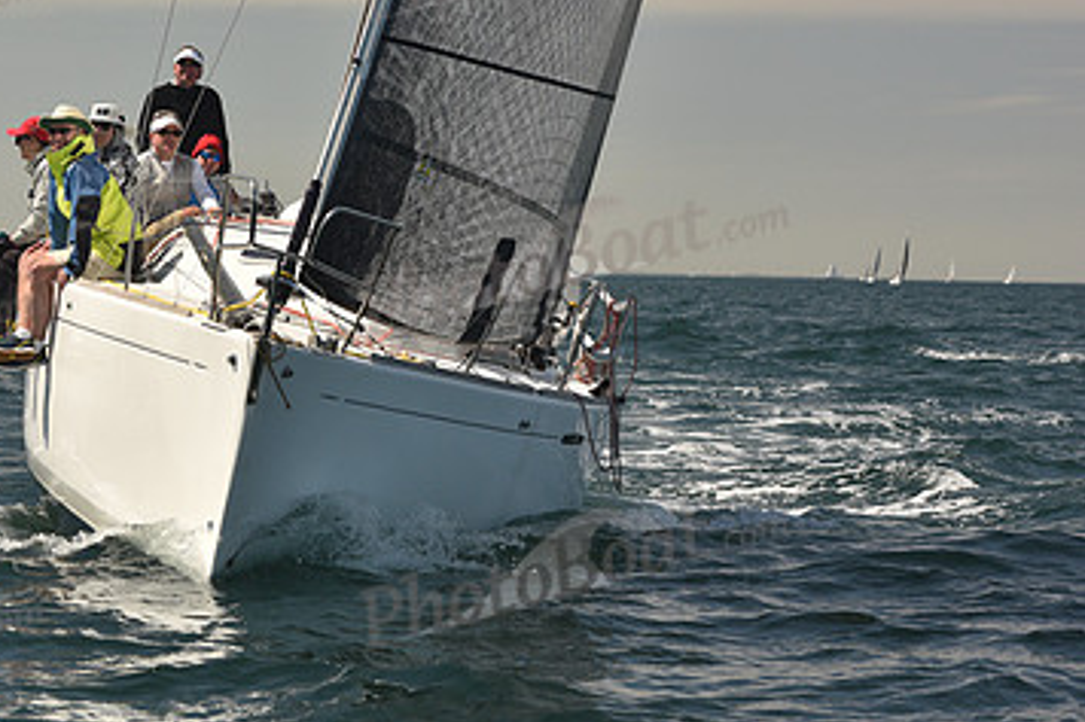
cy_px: 145
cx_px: 204
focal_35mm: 150
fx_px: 4519
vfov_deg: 9.1
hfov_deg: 13.6
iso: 250
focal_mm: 92
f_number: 7.1
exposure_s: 1/640
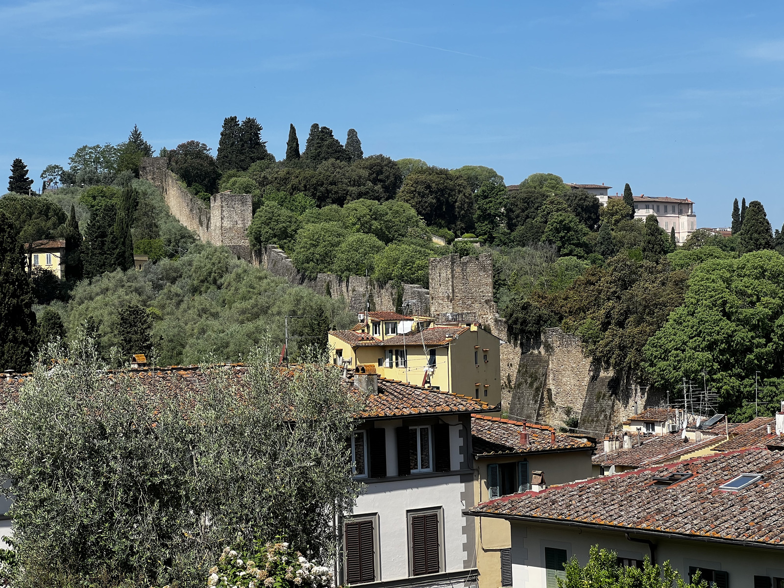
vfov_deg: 19.1
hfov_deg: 25.3
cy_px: 294
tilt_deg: +1.7
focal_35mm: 77
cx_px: 392
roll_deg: +1.9
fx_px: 1744
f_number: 2.8
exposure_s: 1/681
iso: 32
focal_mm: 9
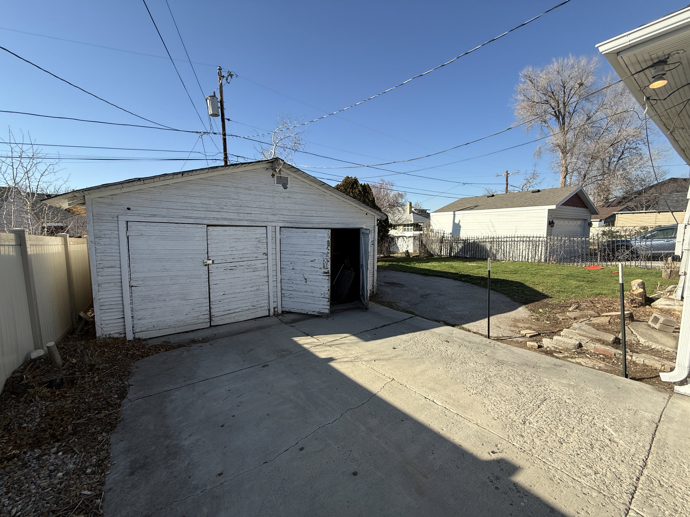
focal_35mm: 14
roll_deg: +0.0
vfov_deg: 85.7
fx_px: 279
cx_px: 345
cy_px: 258
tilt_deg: -5.9
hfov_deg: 102.1
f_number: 2.2
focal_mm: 2.22
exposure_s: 1/1613
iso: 64
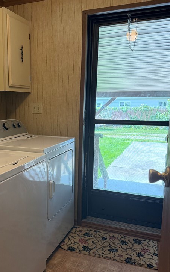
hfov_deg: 34.2
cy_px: 144
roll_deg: +0.2
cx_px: 33
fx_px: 267
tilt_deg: -10.2
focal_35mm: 36
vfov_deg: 54.0
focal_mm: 6.76
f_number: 1.78
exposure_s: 1/120
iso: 250
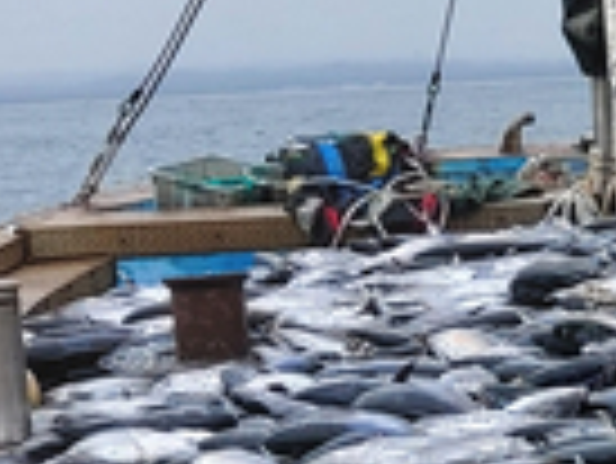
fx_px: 1817
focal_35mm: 102
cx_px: 902
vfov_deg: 14.4
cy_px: 372
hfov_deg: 17.5
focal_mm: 4.58
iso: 50
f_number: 2
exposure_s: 1/502
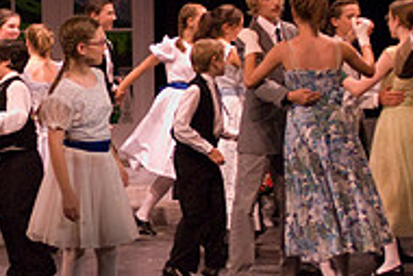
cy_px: 89
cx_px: 63
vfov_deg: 8.8
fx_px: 1791
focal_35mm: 156
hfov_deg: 13.1
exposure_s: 1/160
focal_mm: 34
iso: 1600
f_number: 2.8
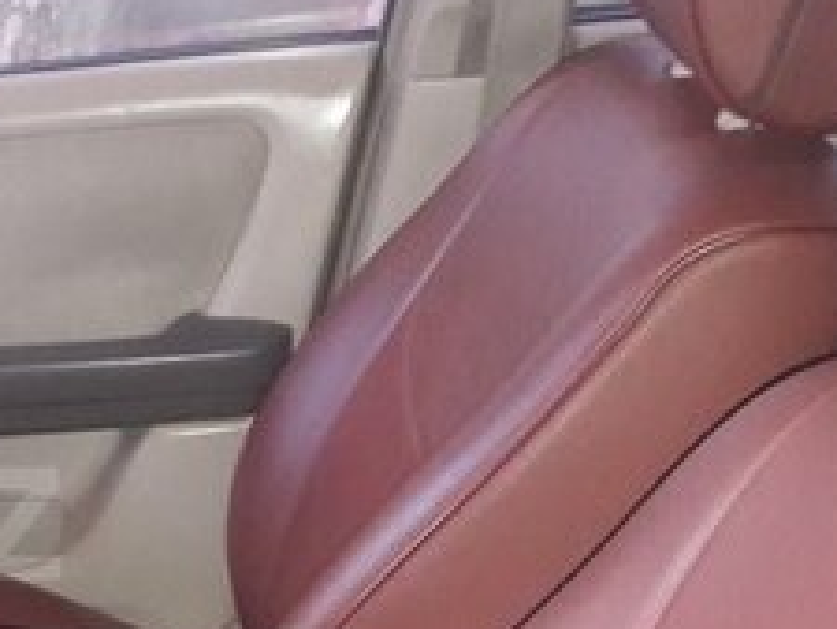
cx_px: -320
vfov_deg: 17.8
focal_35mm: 82
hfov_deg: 21.1
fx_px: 1984
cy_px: 523
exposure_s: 1/17
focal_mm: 3.7
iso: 250
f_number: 1.9
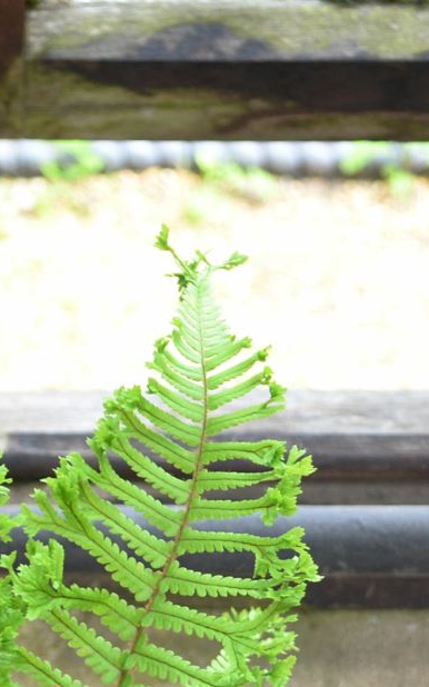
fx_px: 2358
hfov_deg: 10.1
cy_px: 773
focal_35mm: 126
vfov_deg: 16.1
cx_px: -158
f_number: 4
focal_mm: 24
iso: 400
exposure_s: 1/200
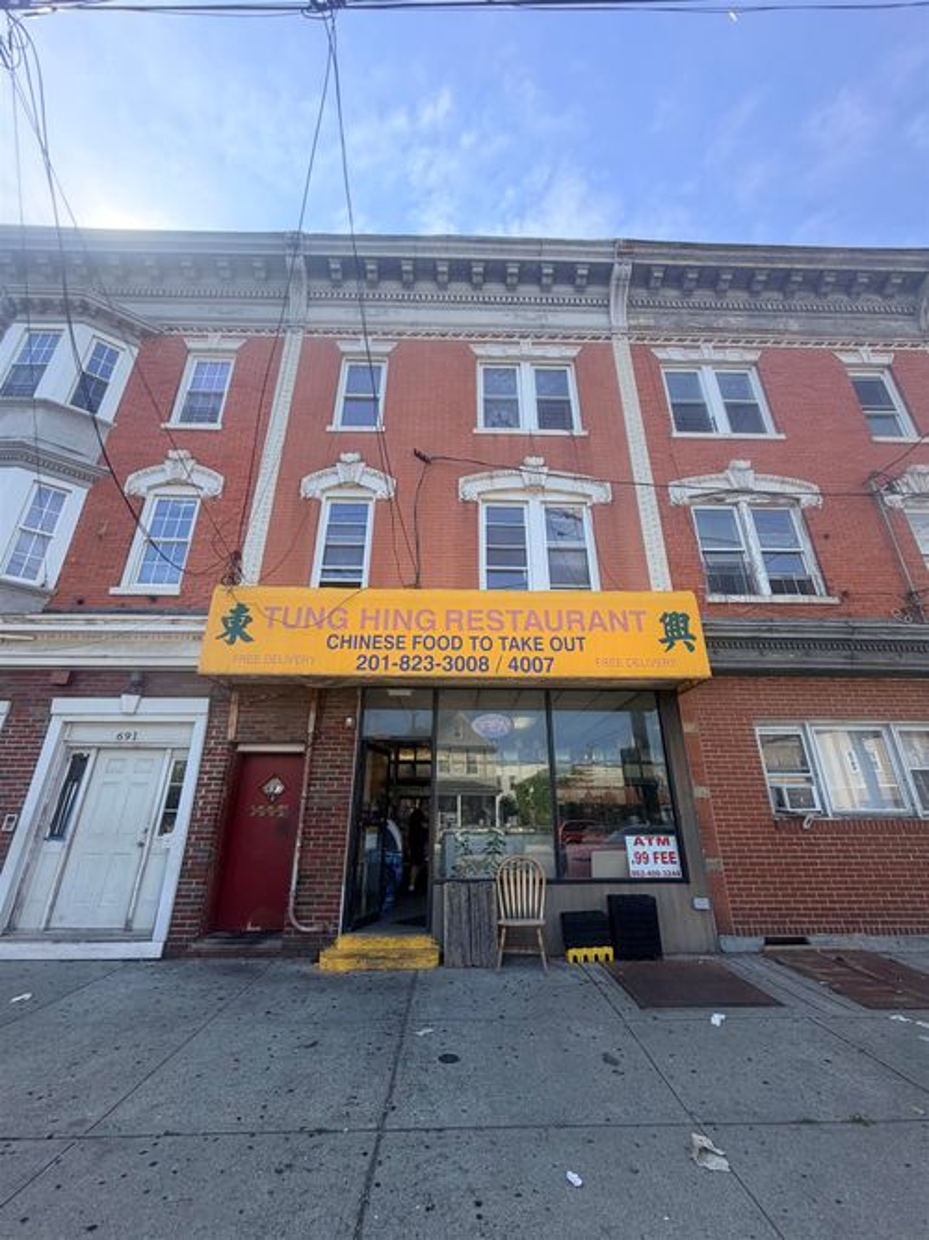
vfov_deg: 102.1
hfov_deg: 85.7
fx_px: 501
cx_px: 464
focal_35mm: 14
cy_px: 620
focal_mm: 2.22
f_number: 2.2
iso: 40
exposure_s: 1/602
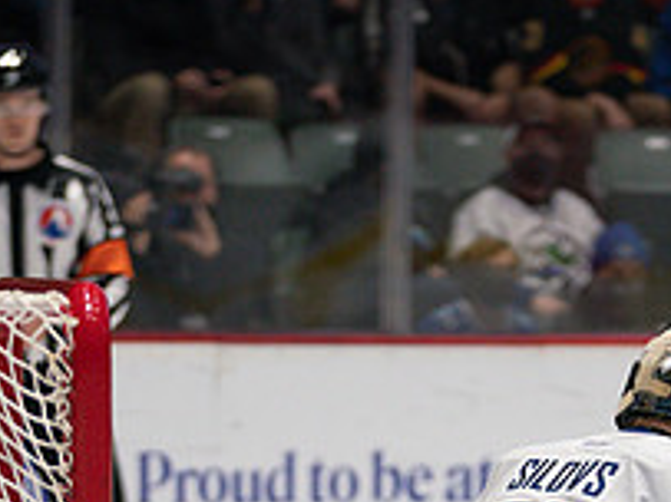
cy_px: 705
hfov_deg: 5.4
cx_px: 519
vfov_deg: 4.0
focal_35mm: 370
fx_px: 7168
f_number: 2.8
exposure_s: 1/1250
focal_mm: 118
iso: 2000
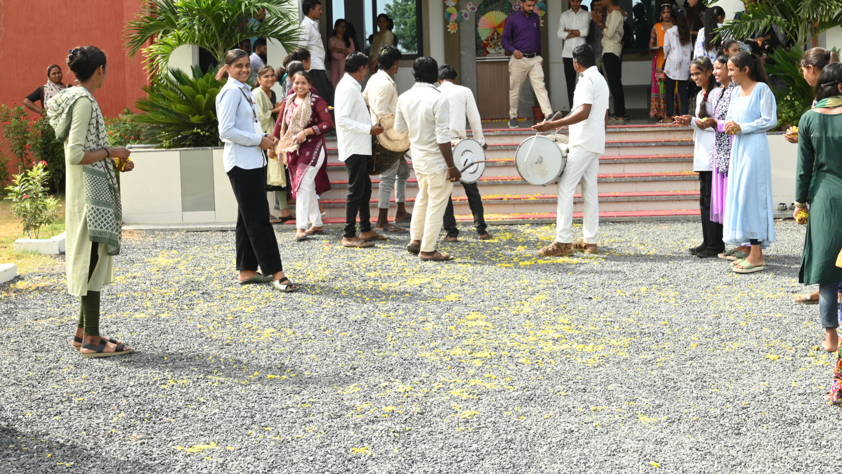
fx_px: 1273
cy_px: 112
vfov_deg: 20.9
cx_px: 436
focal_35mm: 57
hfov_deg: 36.6
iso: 200
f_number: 9
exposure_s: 1/125
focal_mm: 37
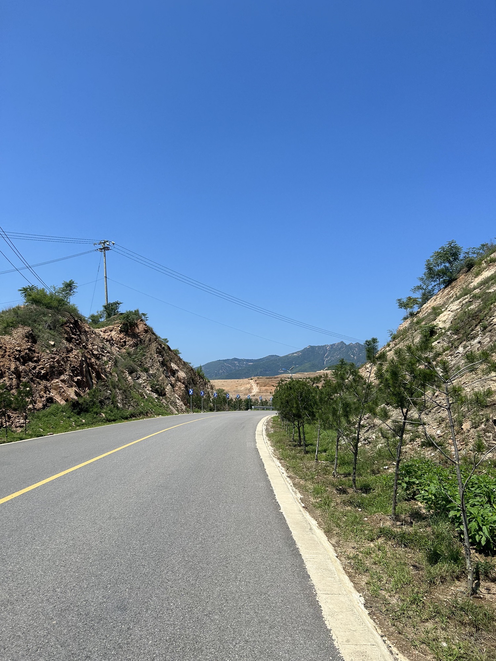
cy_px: 330
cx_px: 248
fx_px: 497
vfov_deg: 67.3
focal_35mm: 26
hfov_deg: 53.1
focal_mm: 5.7
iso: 50
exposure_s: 1/5076
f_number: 1.5
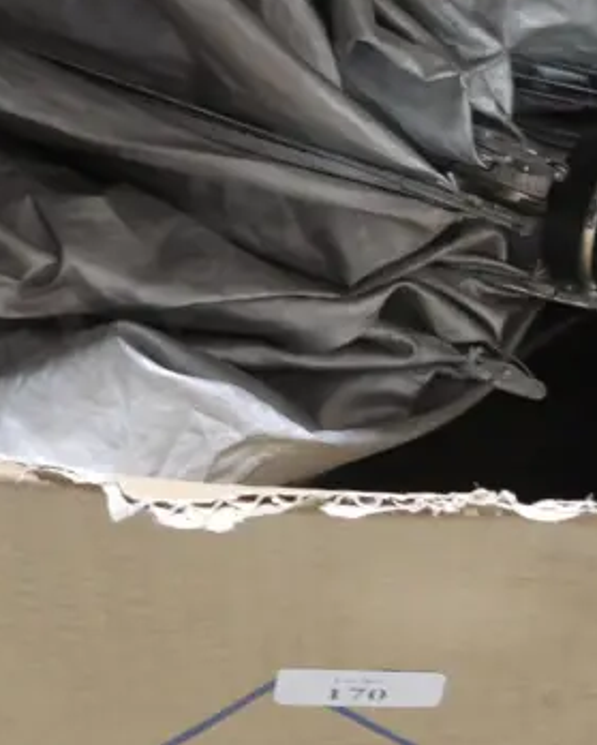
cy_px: -58
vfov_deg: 14.3
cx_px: 614
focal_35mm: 132
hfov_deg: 11.6
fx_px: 2912
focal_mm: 23
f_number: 5.1
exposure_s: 1/60
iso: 2000
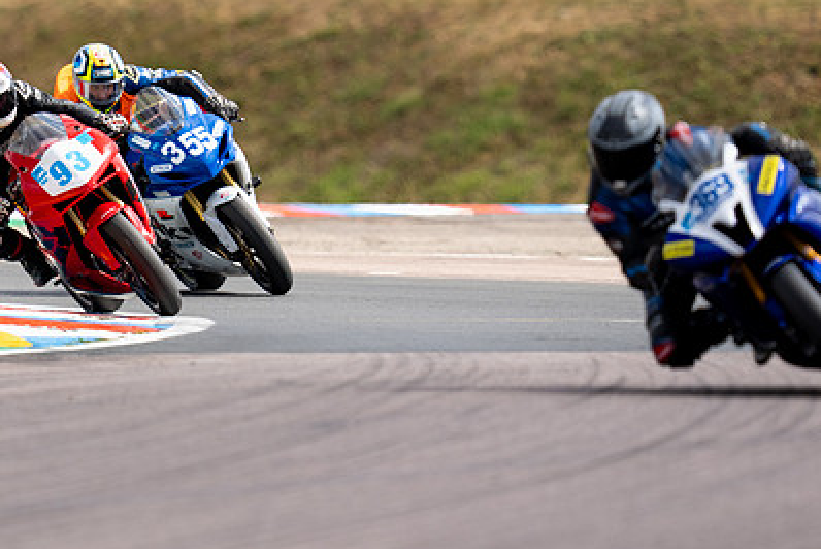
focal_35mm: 746
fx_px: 17025
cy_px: 217
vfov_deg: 1.8
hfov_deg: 2.8
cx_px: 84
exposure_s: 1/500
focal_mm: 400
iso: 64
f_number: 4
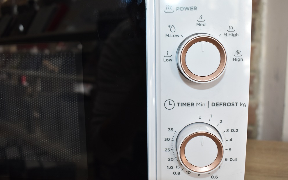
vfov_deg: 37.3
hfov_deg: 56.7
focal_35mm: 34
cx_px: 145
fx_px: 267
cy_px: 91
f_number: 5
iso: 400
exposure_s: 1/80
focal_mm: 22
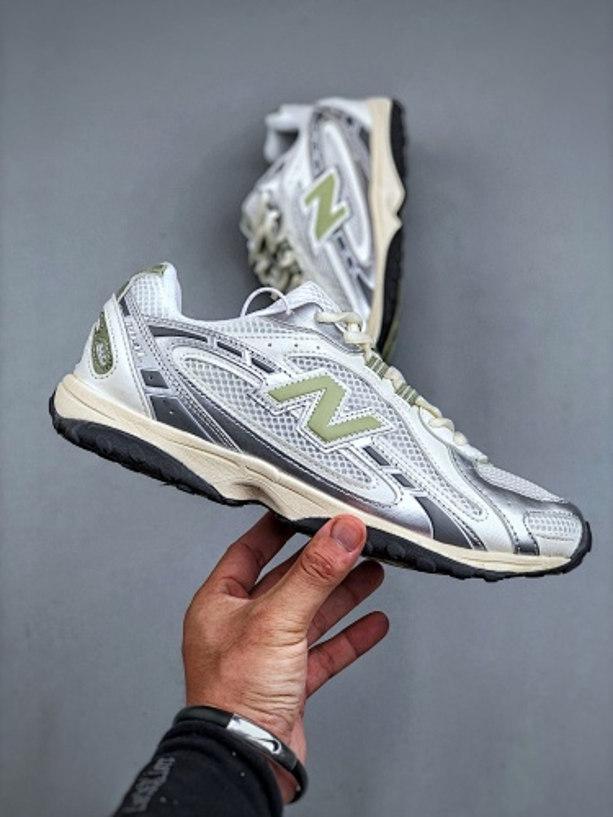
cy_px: 408
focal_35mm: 57
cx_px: 306
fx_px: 1346
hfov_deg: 25.7
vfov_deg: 33.8
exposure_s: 1/100
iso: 25
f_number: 2.8
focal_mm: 6.6
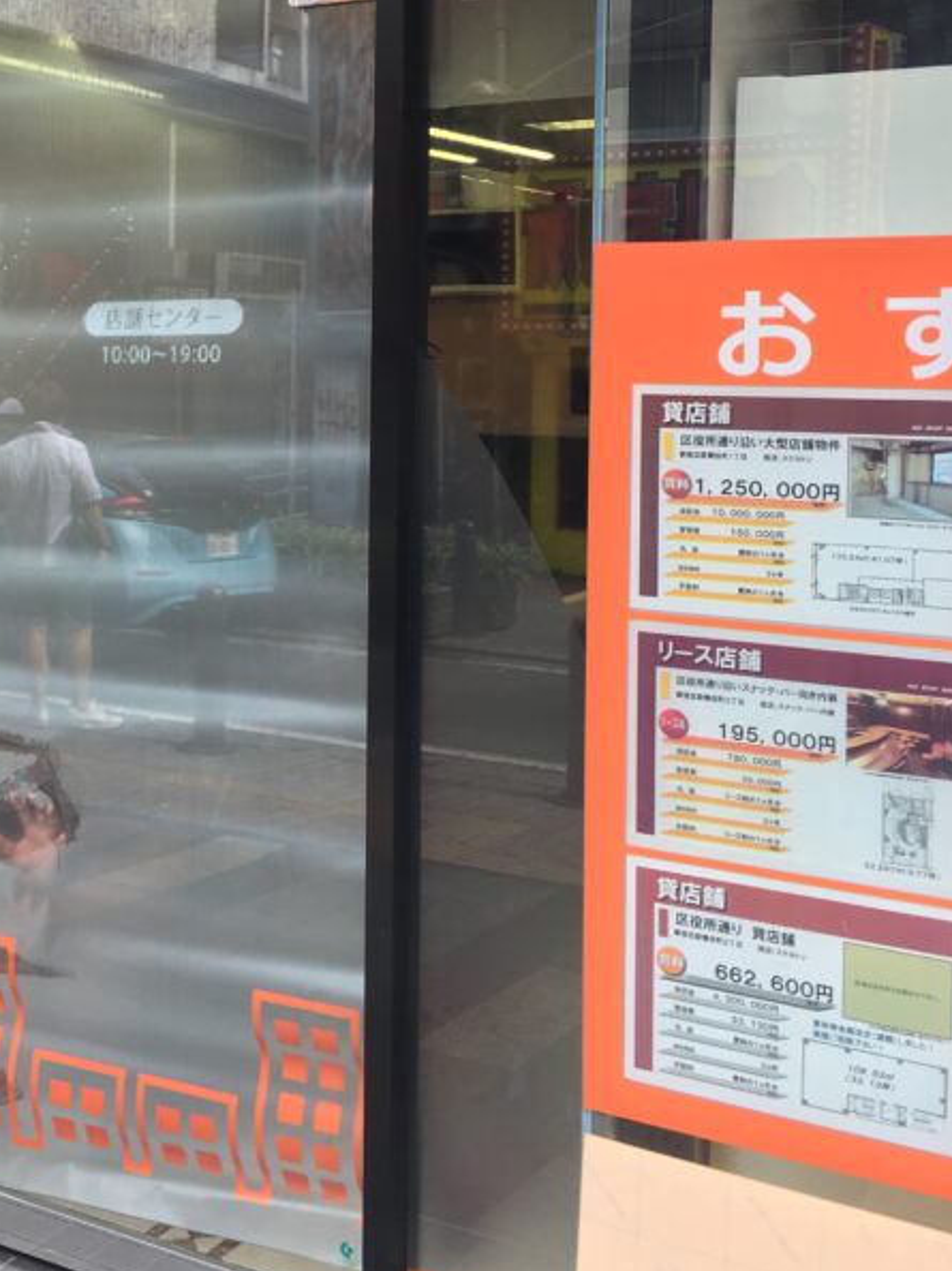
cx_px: 137
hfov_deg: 28.2
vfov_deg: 37.8
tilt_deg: -3.1
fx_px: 1835
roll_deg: +1.2
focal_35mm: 50
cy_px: 424
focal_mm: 4.15
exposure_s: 1/100
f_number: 2.2
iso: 25
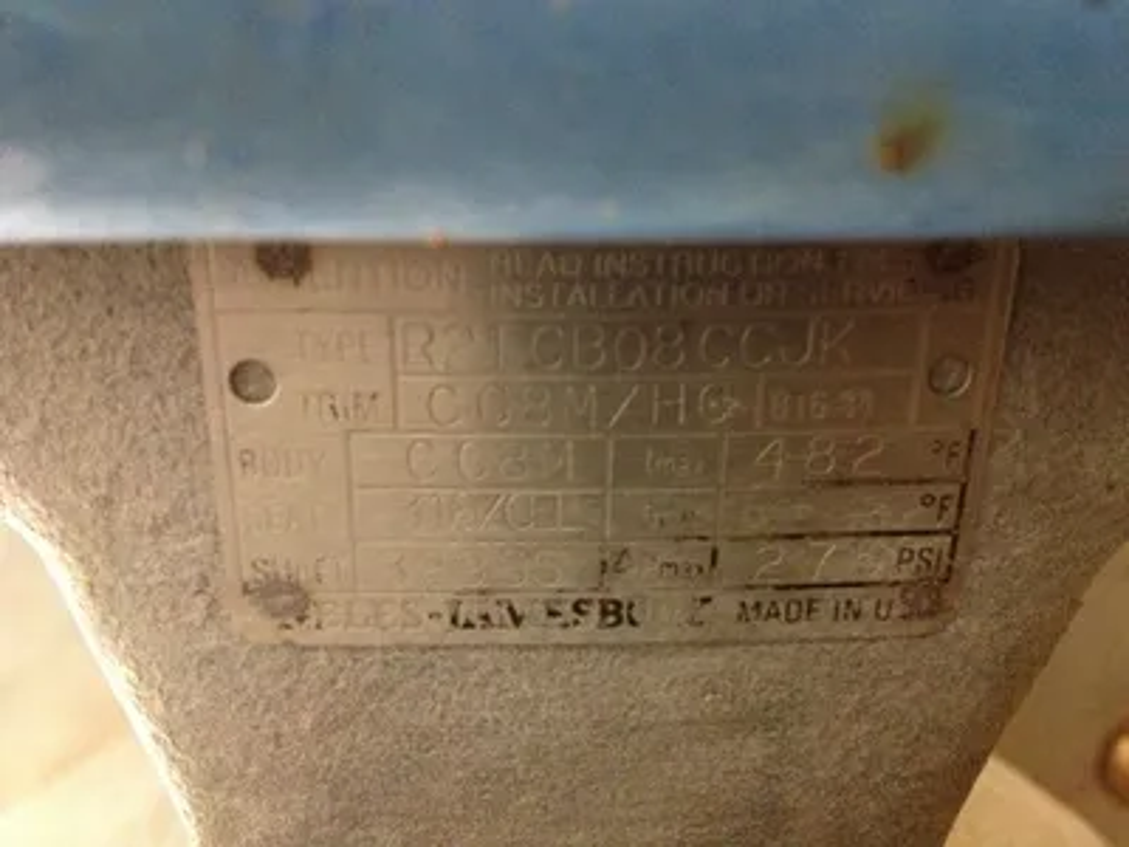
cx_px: 564
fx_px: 1142
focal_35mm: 35
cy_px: 424
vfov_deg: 40.7
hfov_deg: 52.6
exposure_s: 1/15
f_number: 2.4
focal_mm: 4.28
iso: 800
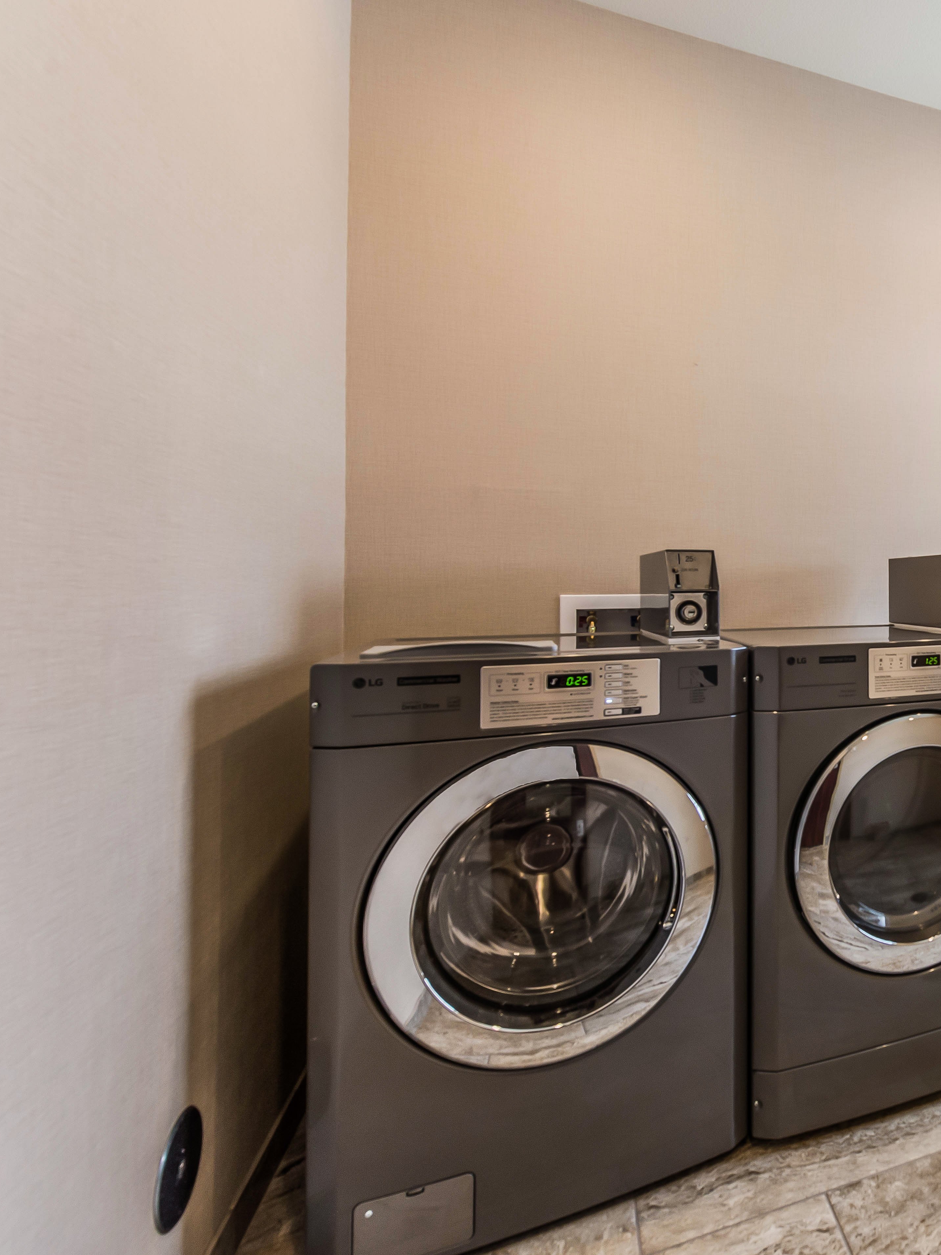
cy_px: 616
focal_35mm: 21
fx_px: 761
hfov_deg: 50.0
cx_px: 963
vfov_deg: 79.0
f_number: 8
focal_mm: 14
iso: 400
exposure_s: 1/90
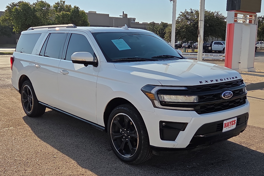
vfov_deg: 32.6
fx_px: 301
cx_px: 131
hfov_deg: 47.4
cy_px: 89
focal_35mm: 41
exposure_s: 1/2500
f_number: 1.8
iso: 25
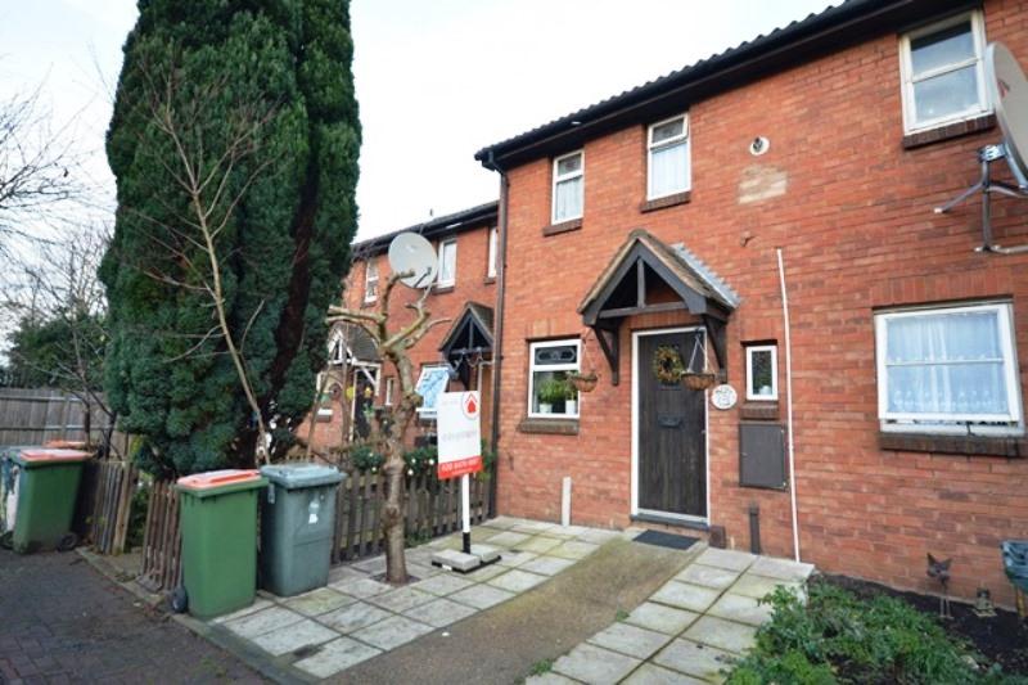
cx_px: 514
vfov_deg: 63.2
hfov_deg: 85.4
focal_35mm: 20
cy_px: 342
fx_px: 557
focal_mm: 13
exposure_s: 1/100
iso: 400
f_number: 5
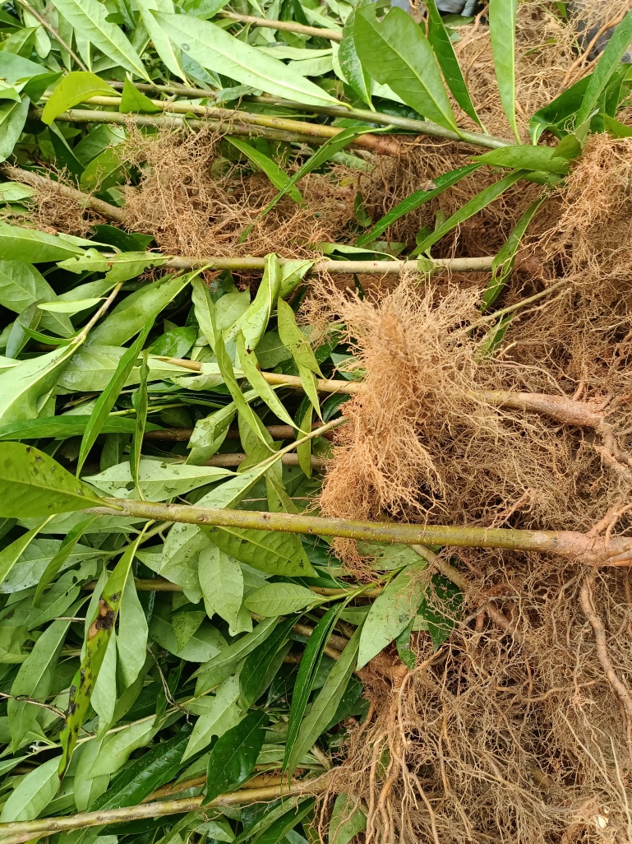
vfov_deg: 67.3
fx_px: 633
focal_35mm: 26
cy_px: 407
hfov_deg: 53.0
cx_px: 322
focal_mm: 4.71
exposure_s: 1/100
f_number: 1.79
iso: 284
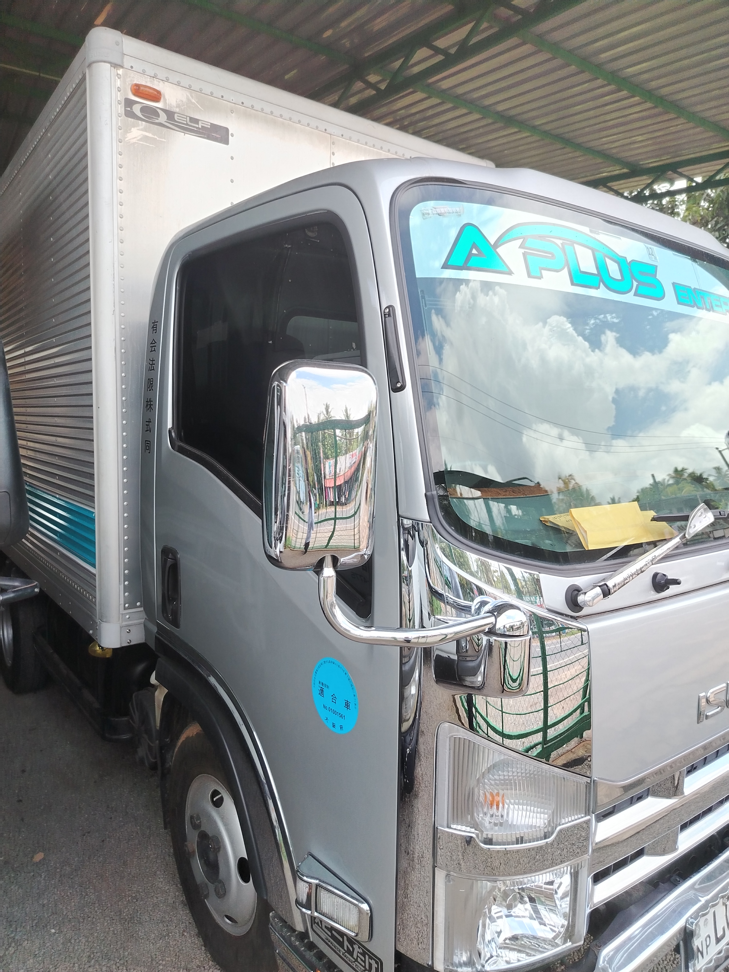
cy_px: 486
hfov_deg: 56.8
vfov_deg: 71.6
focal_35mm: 24
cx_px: 364
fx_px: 674
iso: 100
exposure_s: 1/238
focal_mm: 5.25
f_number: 1.75
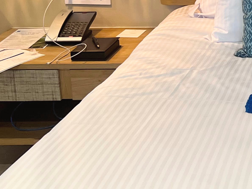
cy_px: -40
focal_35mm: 88
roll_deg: -0.5
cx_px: 376
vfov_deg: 16.1
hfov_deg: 19.5
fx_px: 641
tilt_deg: -11.0
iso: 250
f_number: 1.5
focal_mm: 5.7
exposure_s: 1/60
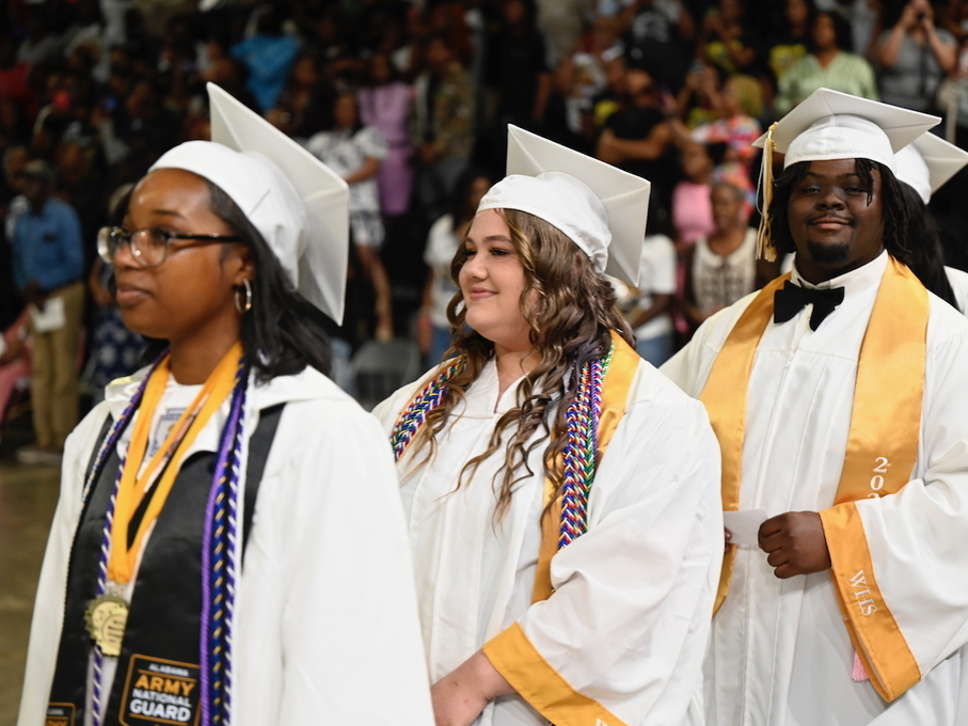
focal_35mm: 76
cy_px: 363
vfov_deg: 19.4
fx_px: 2125
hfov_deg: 25.7
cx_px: 530
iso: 1250
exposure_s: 1/125
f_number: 2.8
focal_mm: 70
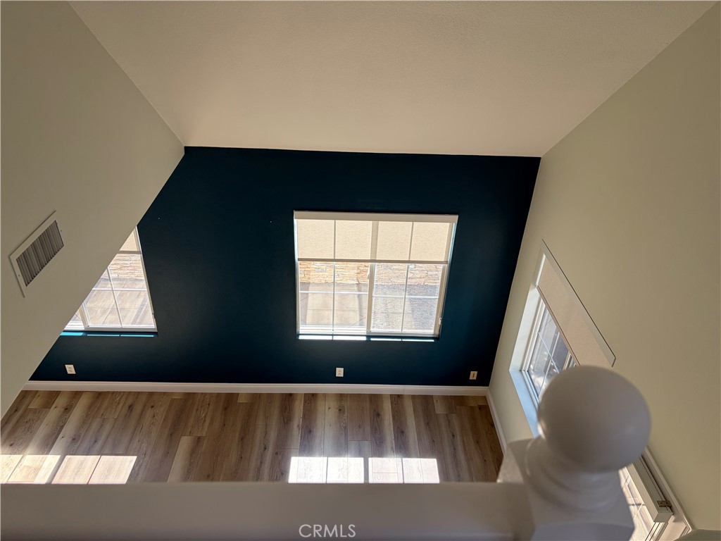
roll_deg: -2.9
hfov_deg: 67.3
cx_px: 360
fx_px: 542
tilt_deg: -32.1
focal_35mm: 26
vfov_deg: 53.1
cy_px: 270
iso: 64
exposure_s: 1/392
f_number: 1.6
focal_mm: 5.96
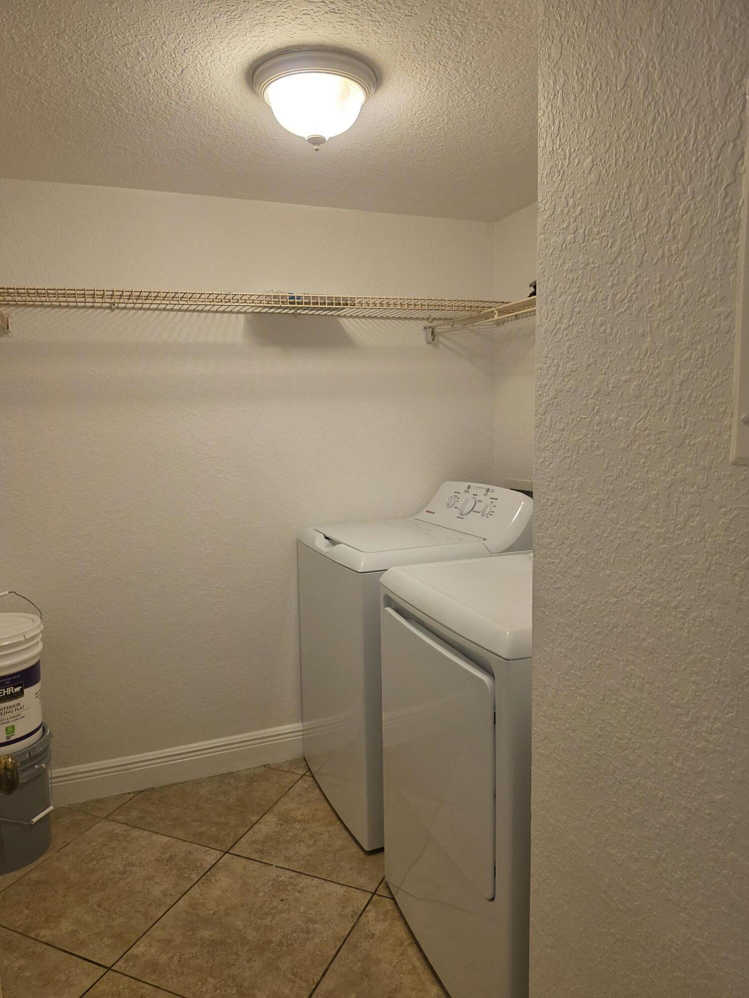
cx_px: 374
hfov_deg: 58.9
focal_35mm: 23
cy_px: 499
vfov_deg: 73.9
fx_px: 664
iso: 125
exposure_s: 1/120
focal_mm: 6.5
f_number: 1.4
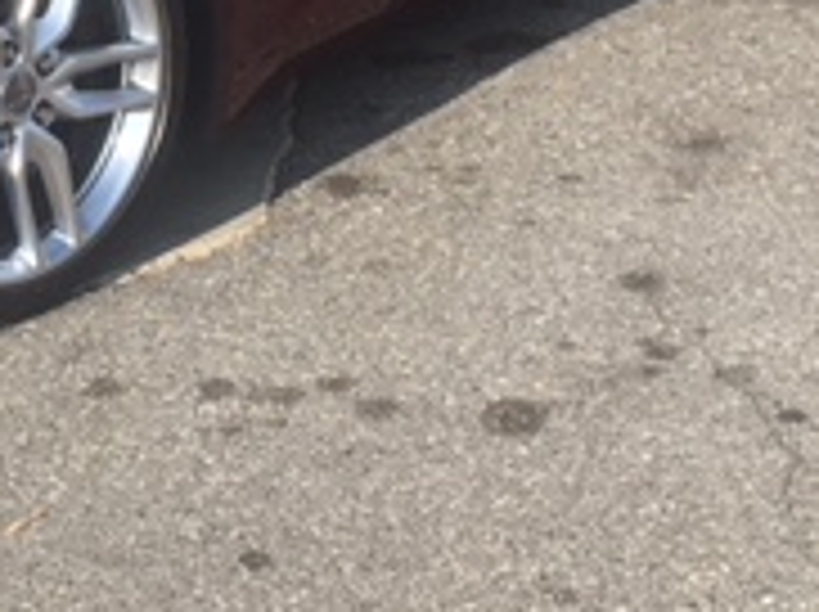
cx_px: 410
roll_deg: +2.1
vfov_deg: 13.8
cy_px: -234
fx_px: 2410
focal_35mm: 102
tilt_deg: -6.4
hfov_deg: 19.3
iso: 25
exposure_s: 1/801
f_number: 2.2
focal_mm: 4.15
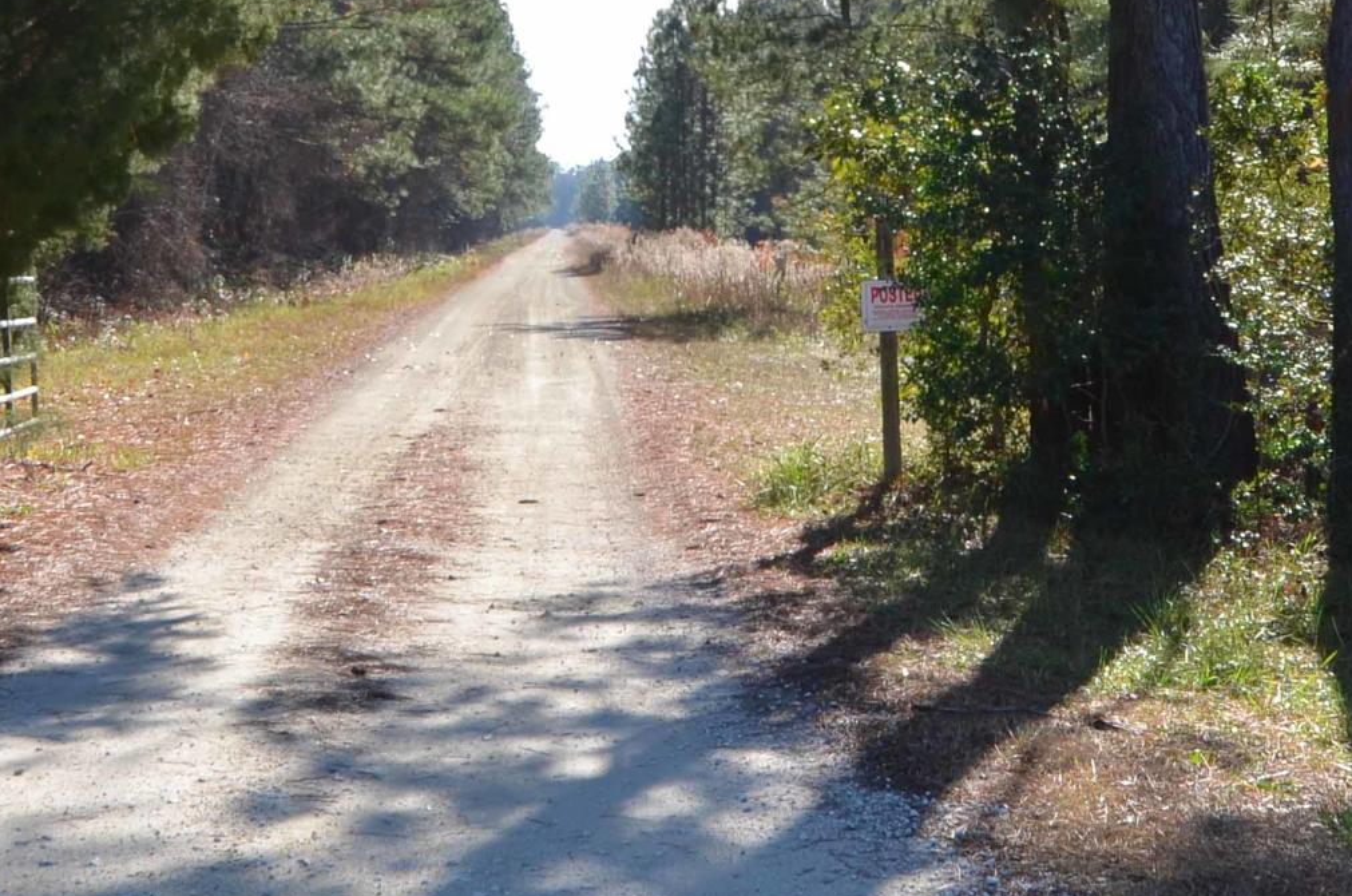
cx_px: 497
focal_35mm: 89
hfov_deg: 22.8
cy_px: -26
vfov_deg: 15.0
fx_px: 3336
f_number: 8
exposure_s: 1/250
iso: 160
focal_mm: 20
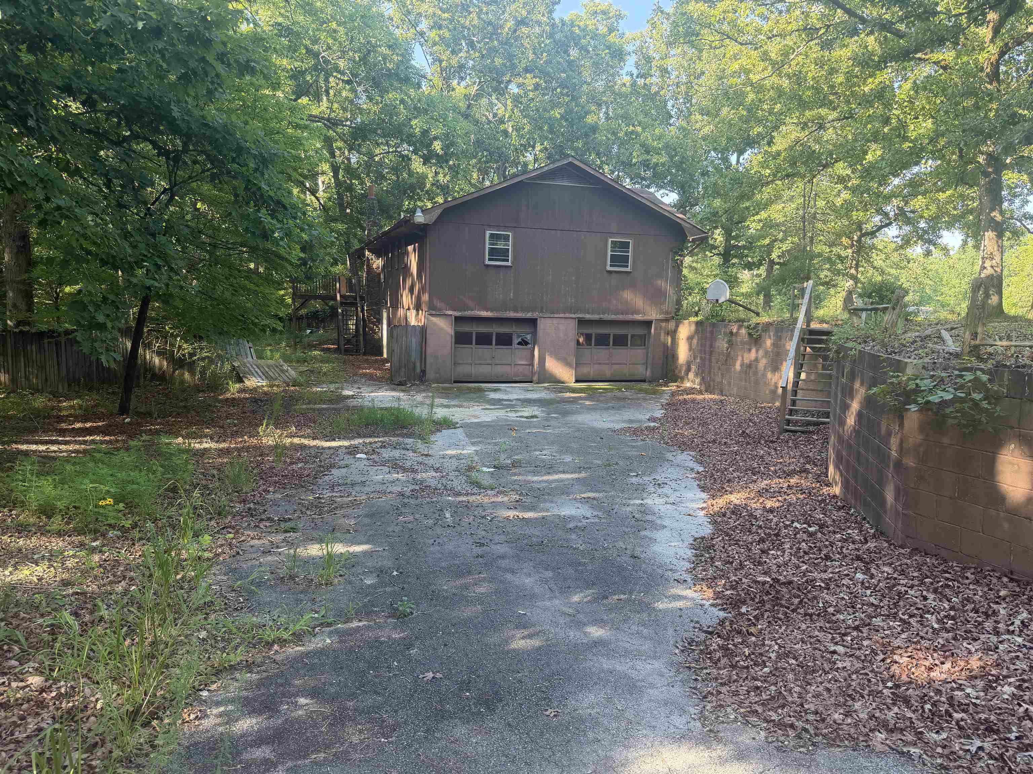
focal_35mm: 24
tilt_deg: -6.5
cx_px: 516
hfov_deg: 71.6
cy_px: 387
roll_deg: -2.8
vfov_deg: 56.8
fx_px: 716
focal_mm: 6.76
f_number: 1.78
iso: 80
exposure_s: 1/174
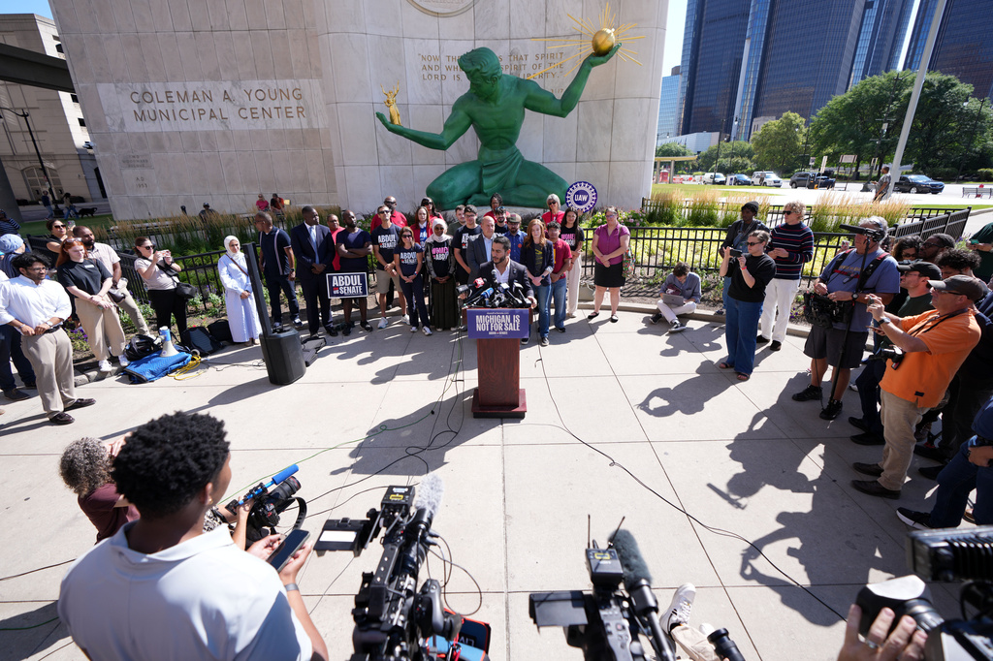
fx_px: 441
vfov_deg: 73.7
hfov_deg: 96.8
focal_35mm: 16
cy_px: 330
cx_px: 496
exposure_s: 1/800
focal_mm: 16
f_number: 3.5
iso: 160
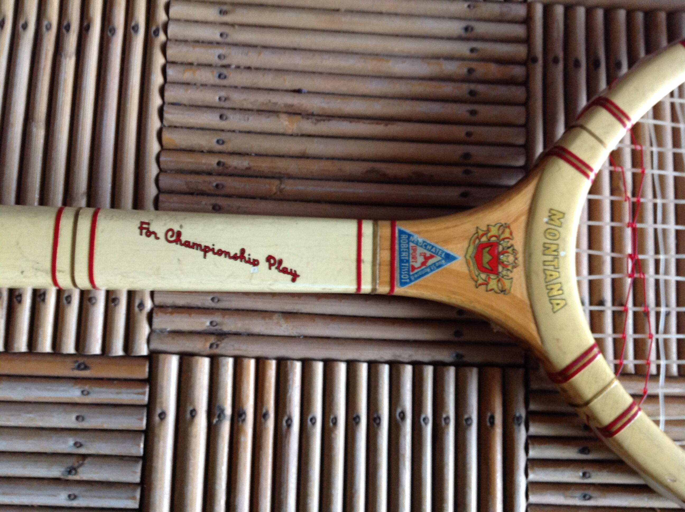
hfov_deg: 52.7
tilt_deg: -81.7
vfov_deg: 40.6
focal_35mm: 35
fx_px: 692
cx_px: 342
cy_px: 256
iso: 200
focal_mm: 4.28
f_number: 2.4
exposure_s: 1/15
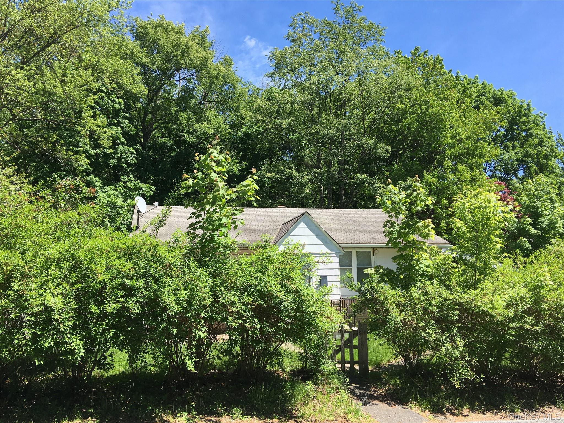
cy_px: 212
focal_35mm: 29
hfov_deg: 61.7
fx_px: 472
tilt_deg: +7.4
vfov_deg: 48.2
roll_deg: +2.3
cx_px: 282
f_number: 2.2
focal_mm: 4.15
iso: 25
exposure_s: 1/746
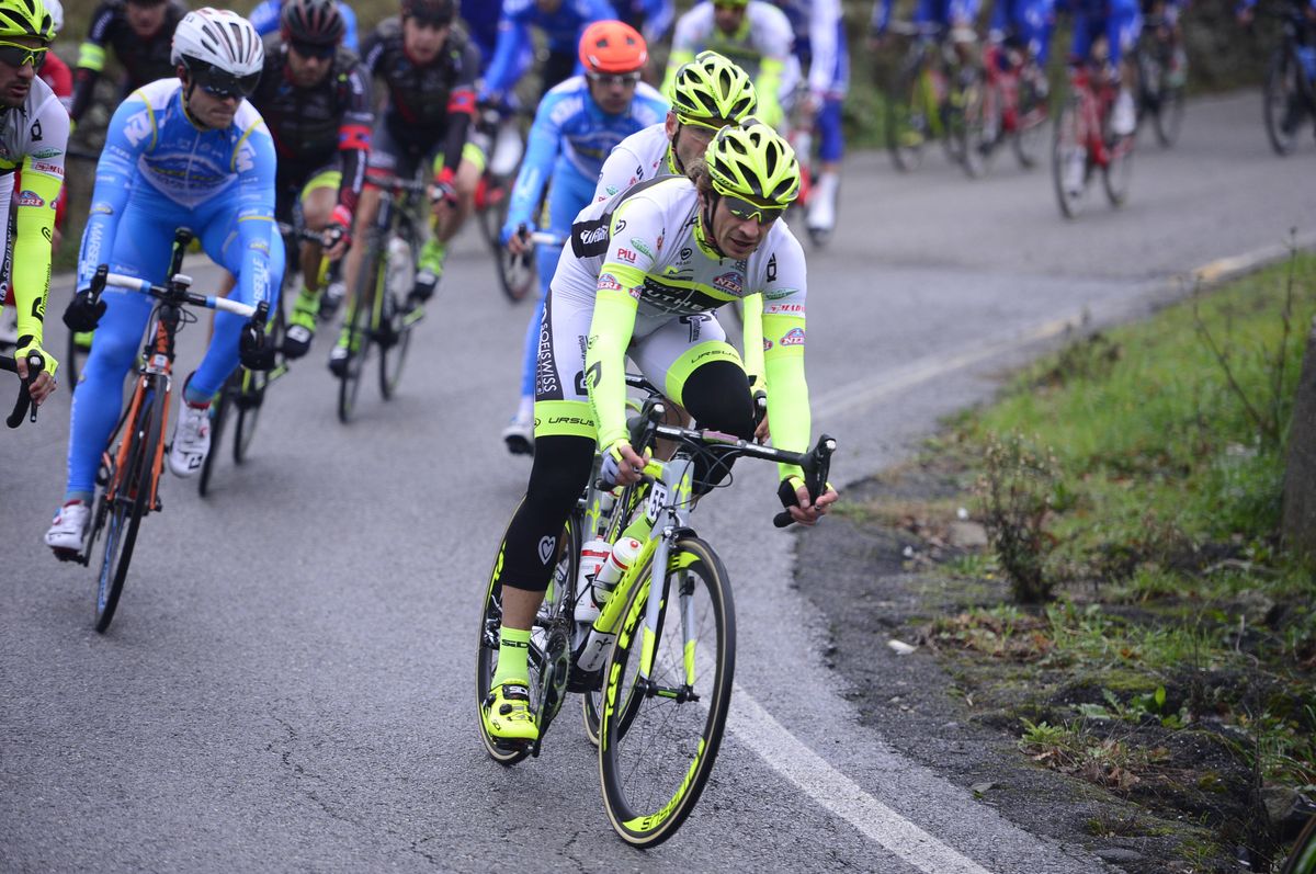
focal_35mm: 160
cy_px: 437
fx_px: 5842
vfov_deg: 8.6
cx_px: 658
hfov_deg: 12.9
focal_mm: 160
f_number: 2.8
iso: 1000
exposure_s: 1/640
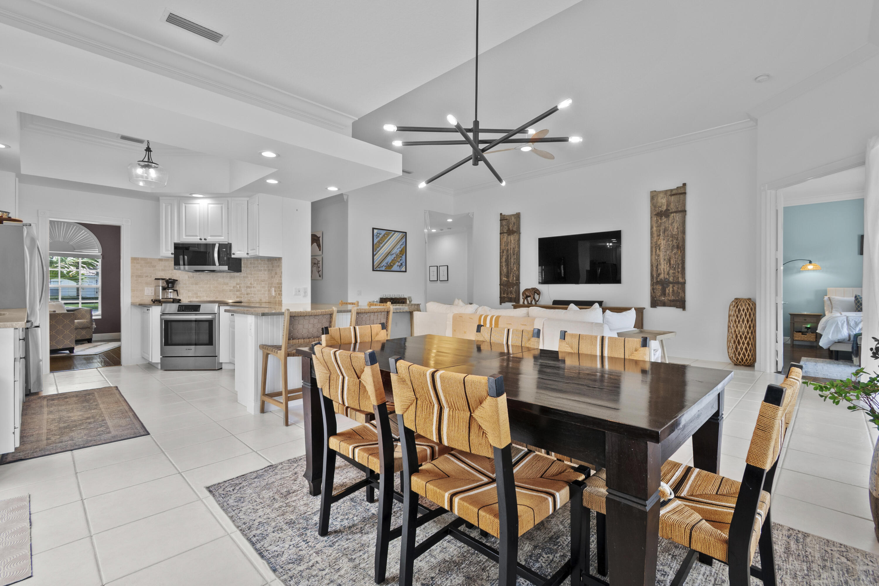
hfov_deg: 100.4
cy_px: 293
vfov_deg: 77.3
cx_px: 440
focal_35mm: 15
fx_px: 366
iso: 400
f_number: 8
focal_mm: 10
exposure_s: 1/10
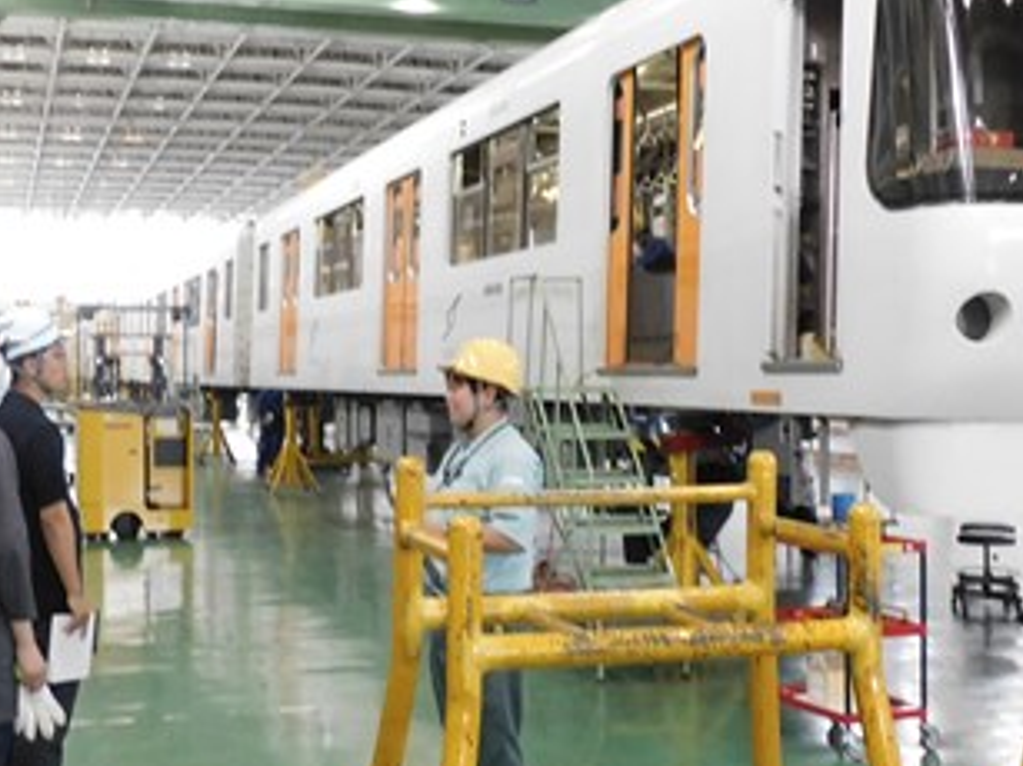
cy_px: 336
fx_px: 1477
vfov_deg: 29.1
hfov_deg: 38.1
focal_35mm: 50
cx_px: 440
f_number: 3.3
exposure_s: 1/25
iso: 400
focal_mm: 4.3
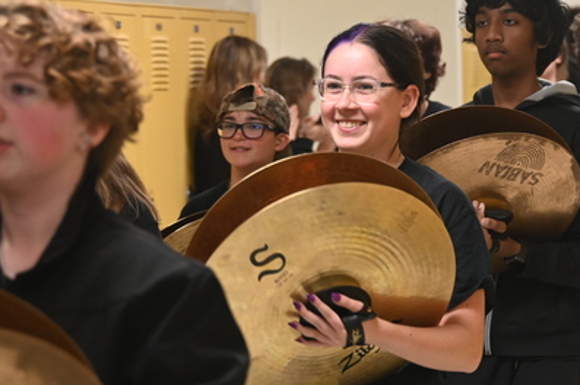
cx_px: 510
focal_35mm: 129
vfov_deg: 10.6
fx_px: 2077
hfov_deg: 15.7
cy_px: 174
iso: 720
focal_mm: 50
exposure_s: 1/125
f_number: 2.8
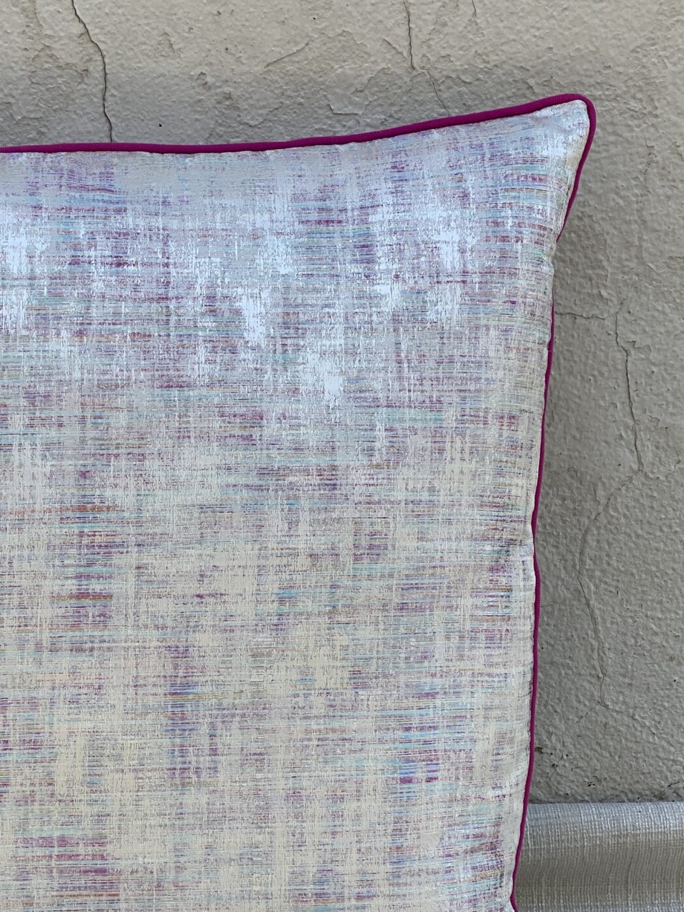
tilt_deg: -18.9
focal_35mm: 95
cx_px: 115
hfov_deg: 15.4
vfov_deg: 20.5
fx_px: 2503
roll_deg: +1.6
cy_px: 641
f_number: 2
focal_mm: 6
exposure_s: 1/165
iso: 20
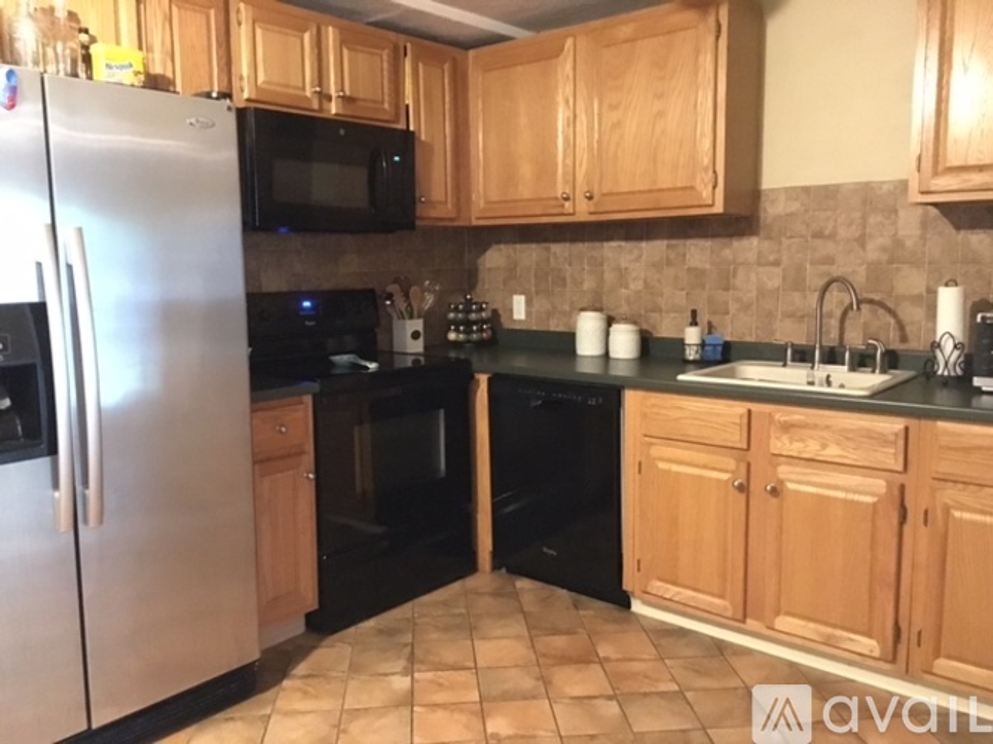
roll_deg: +0.9
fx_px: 832
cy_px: 372
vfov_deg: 48.2
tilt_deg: -6.8
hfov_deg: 61.7
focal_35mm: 29
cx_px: 496
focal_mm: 4.15
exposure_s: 1/15
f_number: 2.2
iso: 2000
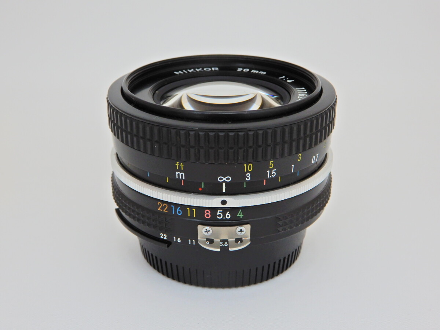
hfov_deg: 38.2
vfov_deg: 29.1
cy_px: 165
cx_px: 220
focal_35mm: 50
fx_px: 636
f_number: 4
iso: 200
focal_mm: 8.9
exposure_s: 1/30
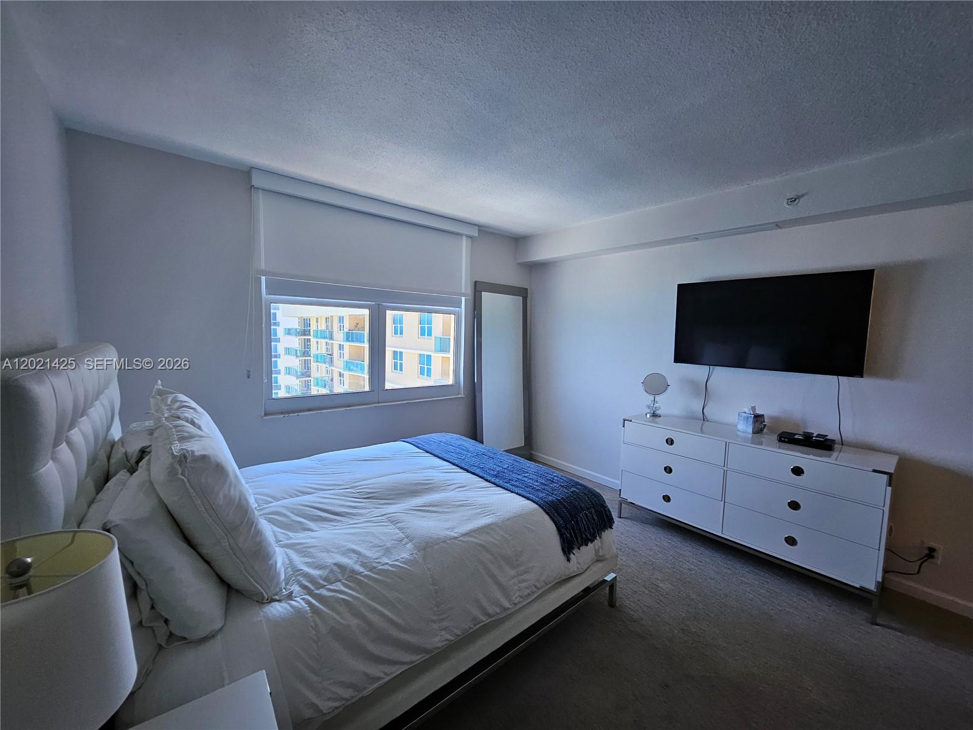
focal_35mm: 13
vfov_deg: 89.9
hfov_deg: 106.2
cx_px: 486
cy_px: 365
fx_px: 365
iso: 100
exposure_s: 1/60
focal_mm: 1.74
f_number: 2.2
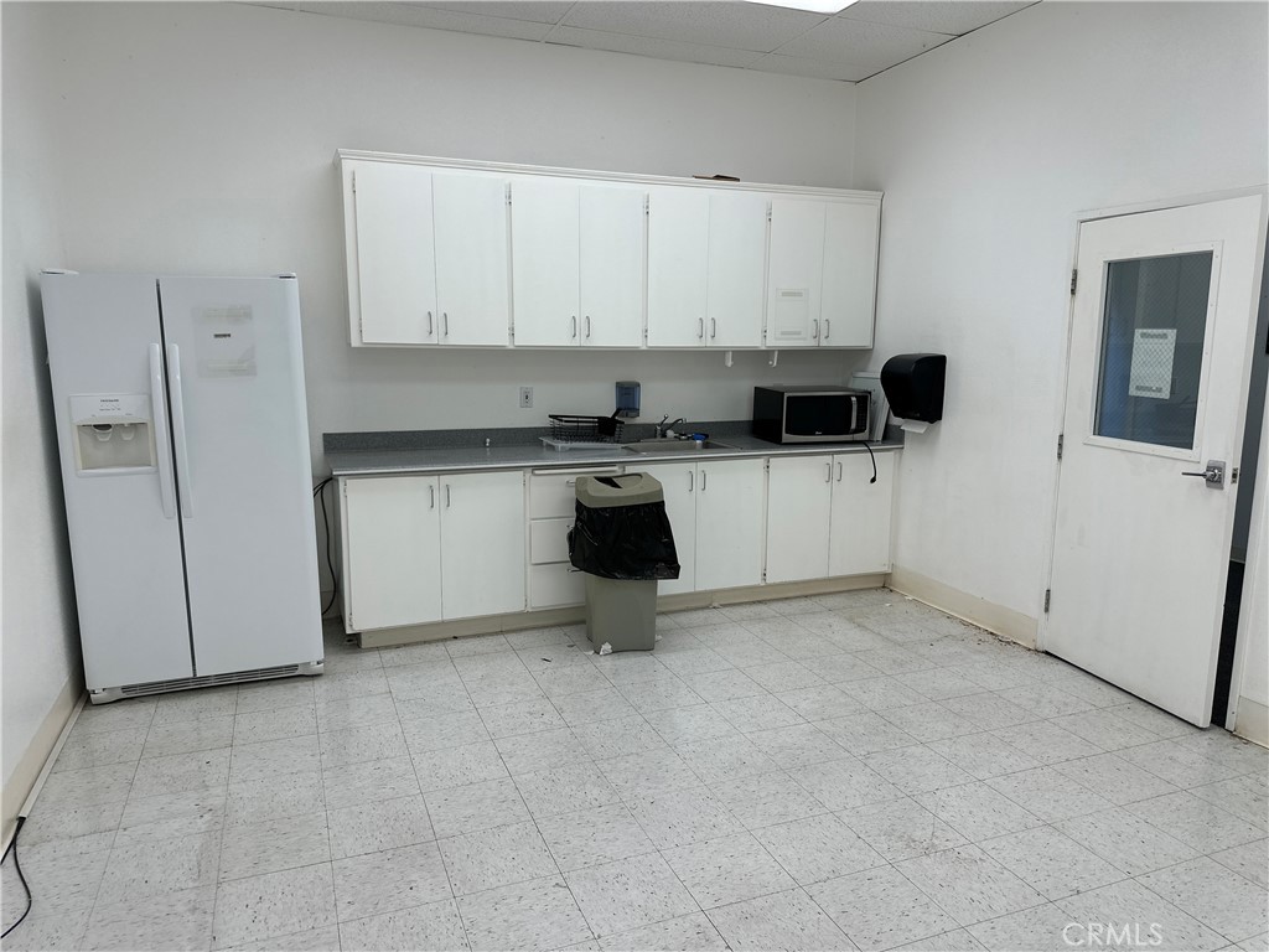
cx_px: 634
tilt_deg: -7.6
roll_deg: -0.7
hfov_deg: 71.6
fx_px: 880
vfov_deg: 56.8
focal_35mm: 24
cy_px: 476
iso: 64
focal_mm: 6.86
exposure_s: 1/202
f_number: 1.78
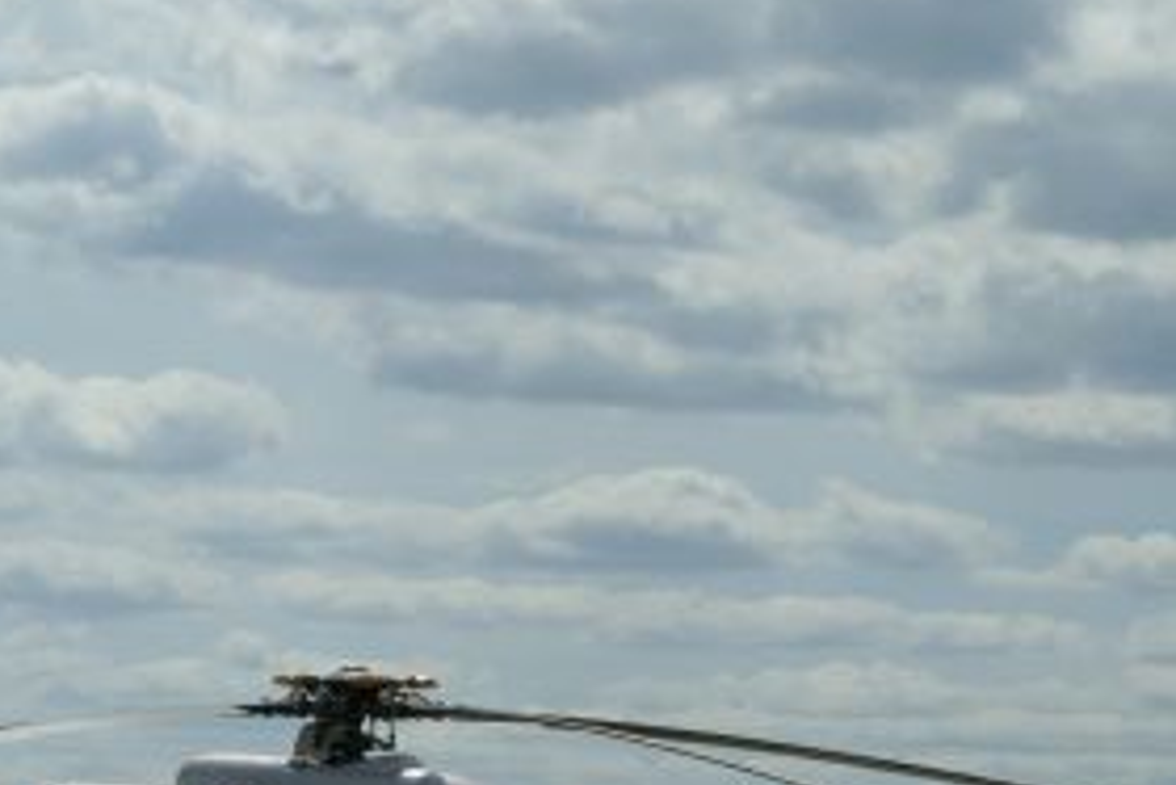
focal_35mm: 241
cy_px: 743
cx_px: 634
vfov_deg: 5.7
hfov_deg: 8.5
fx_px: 7879
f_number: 8
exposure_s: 1/500
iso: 200
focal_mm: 75
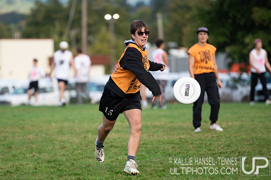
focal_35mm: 277
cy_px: 113
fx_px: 2083
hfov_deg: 7.4
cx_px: 114
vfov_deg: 5.0
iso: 250
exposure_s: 1/1600
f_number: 2.8
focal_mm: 200
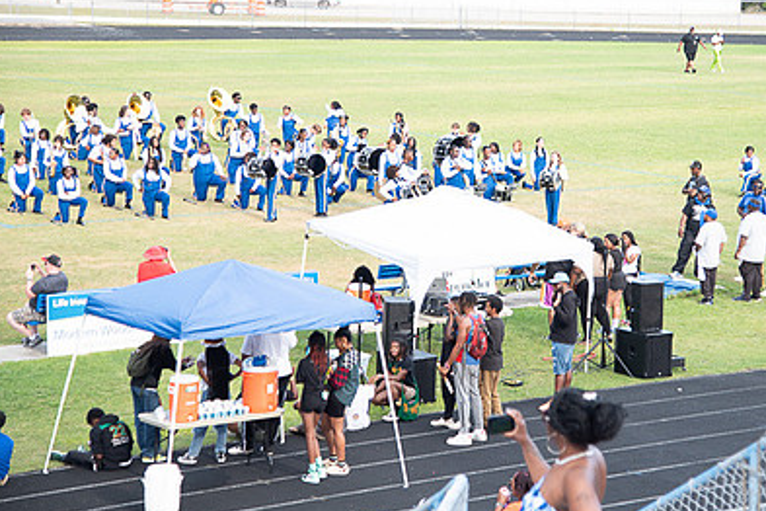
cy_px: 209
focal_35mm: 115
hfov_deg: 17.8
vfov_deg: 11.9
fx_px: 2447
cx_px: 489
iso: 100
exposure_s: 1/200
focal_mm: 78
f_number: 4
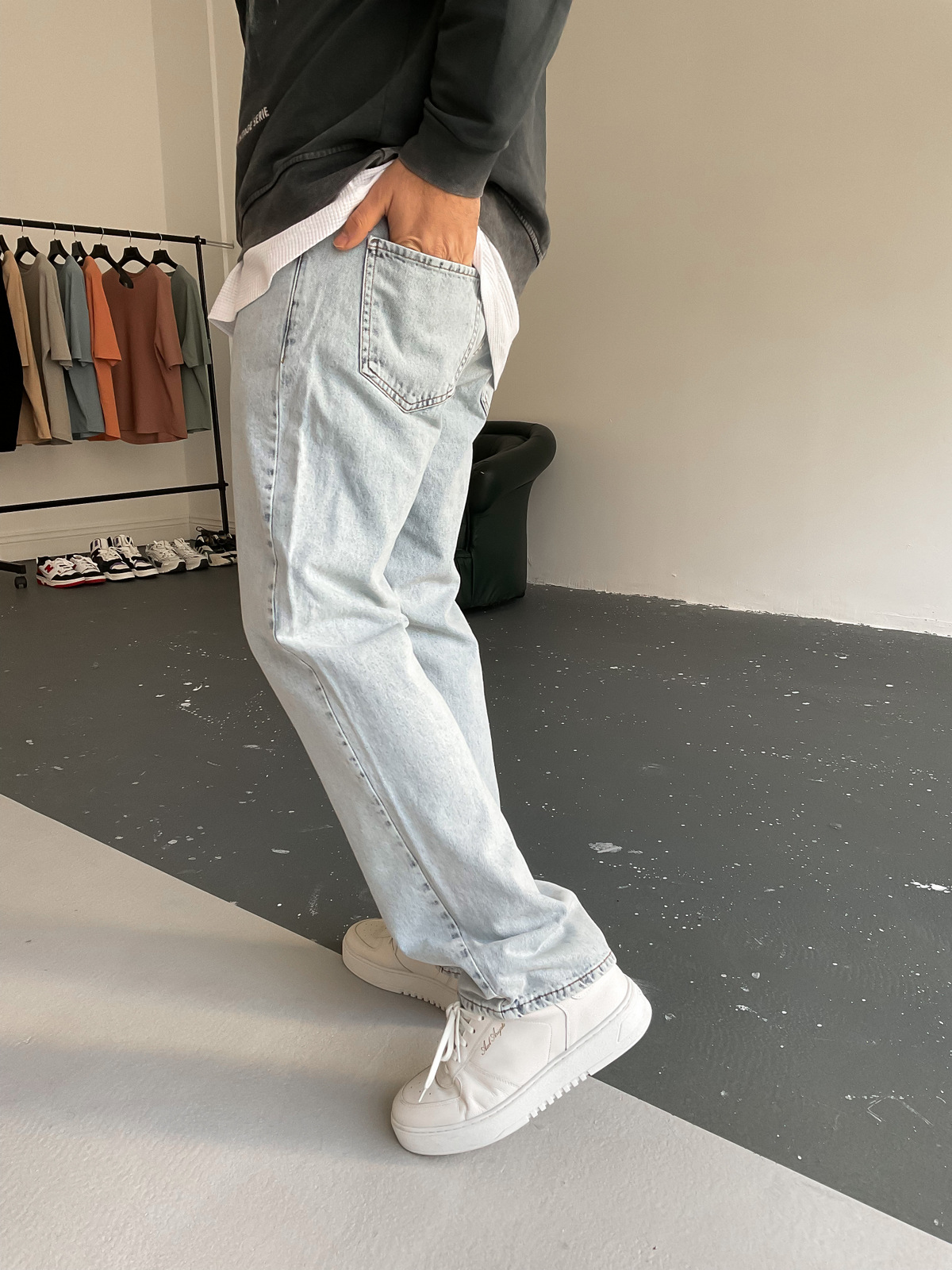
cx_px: 476
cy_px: 635
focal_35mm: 29
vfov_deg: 61.7
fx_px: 1063
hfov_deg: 48.2
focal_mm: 3
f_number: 1.8
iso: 64
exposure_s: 1/120
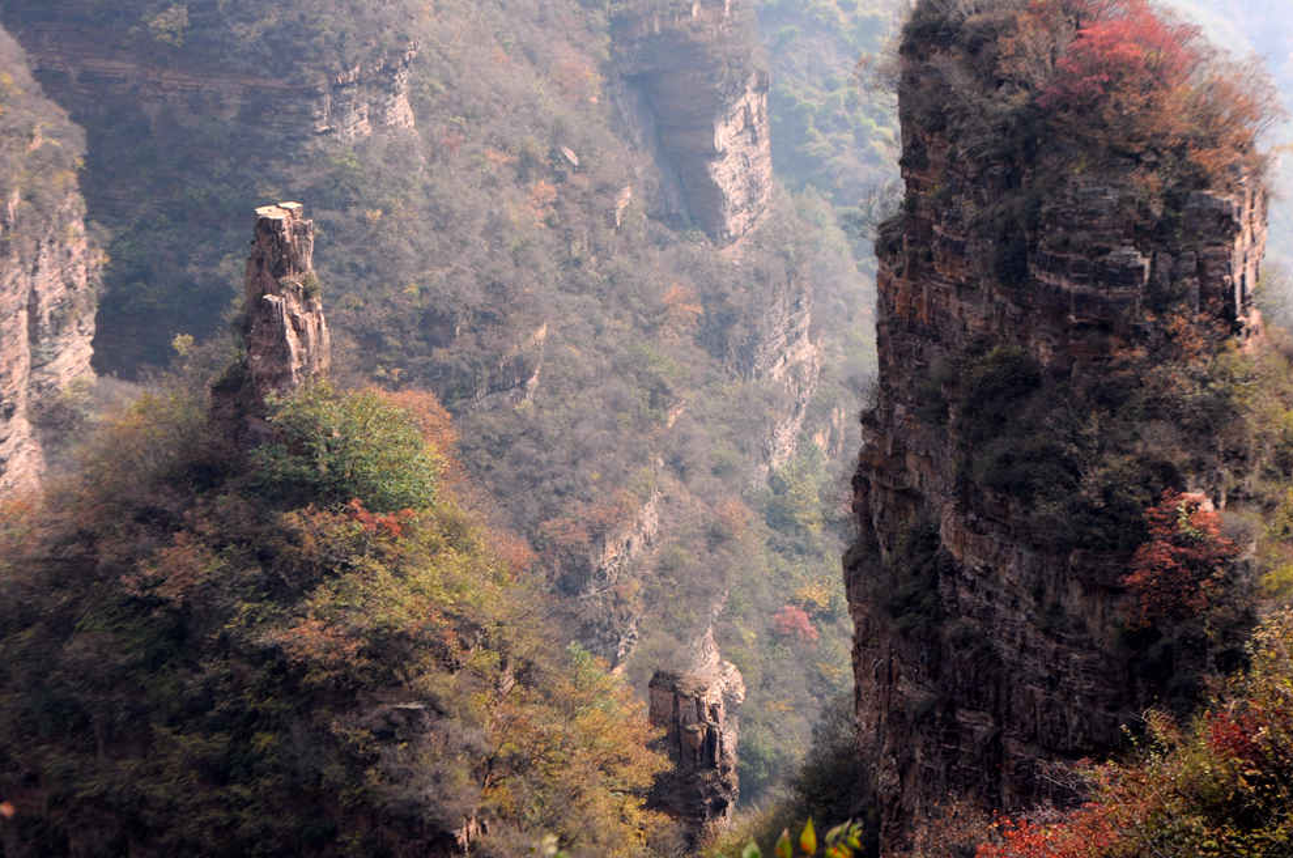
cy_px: 398
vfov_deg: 11.1
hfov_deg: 16.7
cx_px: 705
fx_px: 4411
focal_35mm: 123
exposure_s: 1/250
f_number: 8
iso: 200
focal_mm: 70
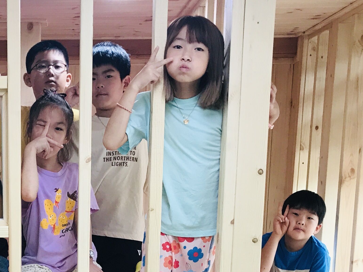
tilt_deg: -10.8
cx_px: 23
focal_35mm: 73
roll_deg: -0.2
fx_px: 765
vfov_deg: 18.9
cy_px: 341
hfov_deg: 25.7
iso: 20
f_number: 1.8
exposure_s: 1/40
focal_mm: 3.99
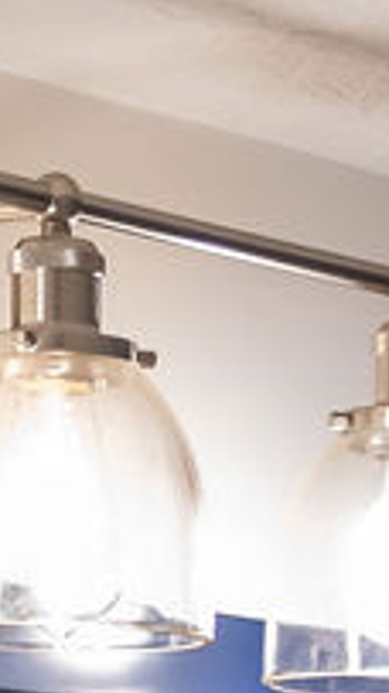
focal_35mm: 277
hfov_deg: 4.4
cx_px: 474
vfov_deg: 6.8
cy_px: 2345
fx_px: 5086
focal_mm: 35
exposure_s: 1/250
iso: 1250
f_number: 2.5
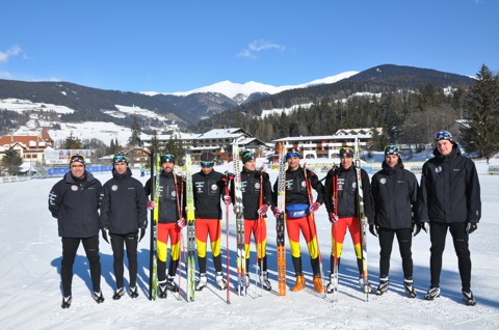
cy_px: 165
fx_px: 457
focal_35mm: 33
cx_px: 250
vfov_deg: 39.8
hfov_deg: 57.3
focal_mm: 22
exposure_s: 1/400
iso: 200
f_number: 10
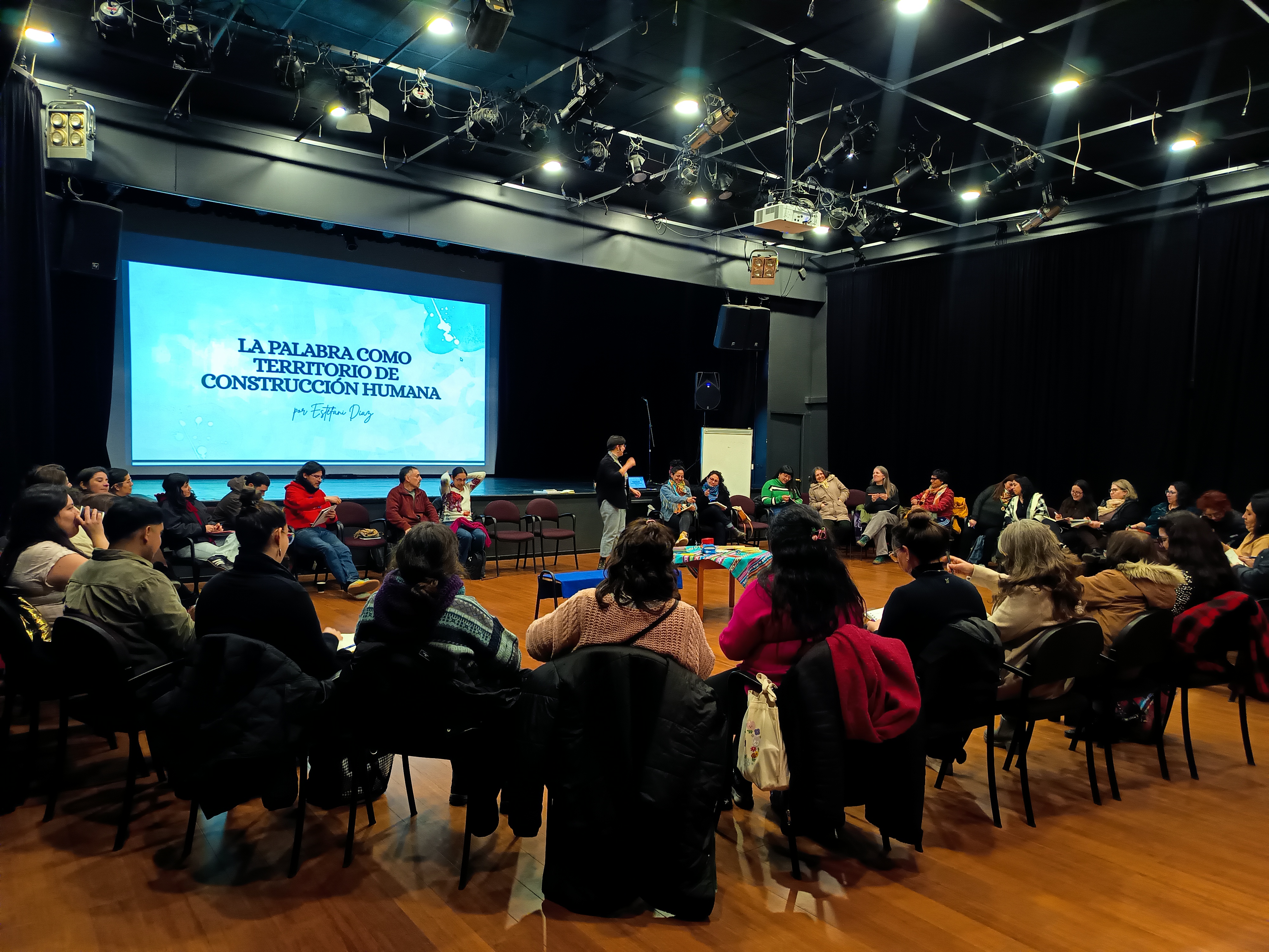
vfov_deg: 56.8
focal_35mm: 24
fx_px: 880
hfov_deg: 71.6
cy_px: 476
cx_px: 634
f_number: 1.7
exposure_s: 1/25
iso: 788
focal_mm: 5.27
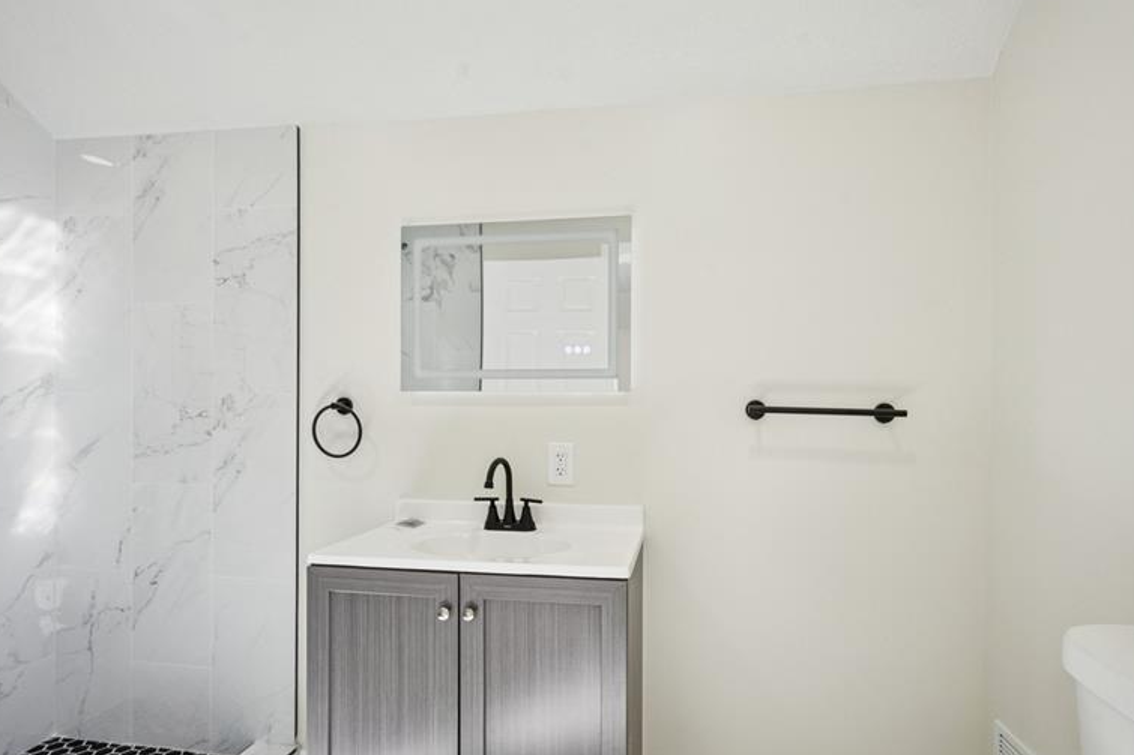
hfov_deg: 86.9
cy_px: 416
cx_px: 580
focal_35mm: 19
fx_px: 598
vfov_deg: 64.4
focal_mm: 14
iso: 800
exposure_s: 1/125
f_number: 9
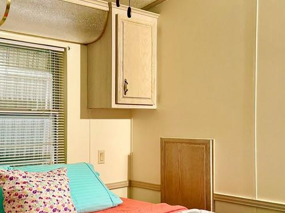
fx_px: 412
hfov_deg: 38.2
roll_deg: -0.1
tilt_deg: -1.3
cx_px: 147
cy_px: 120
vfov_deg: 29.1
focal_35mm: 50
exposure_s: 1/120
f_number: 1.78
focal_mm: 6.76
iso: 125
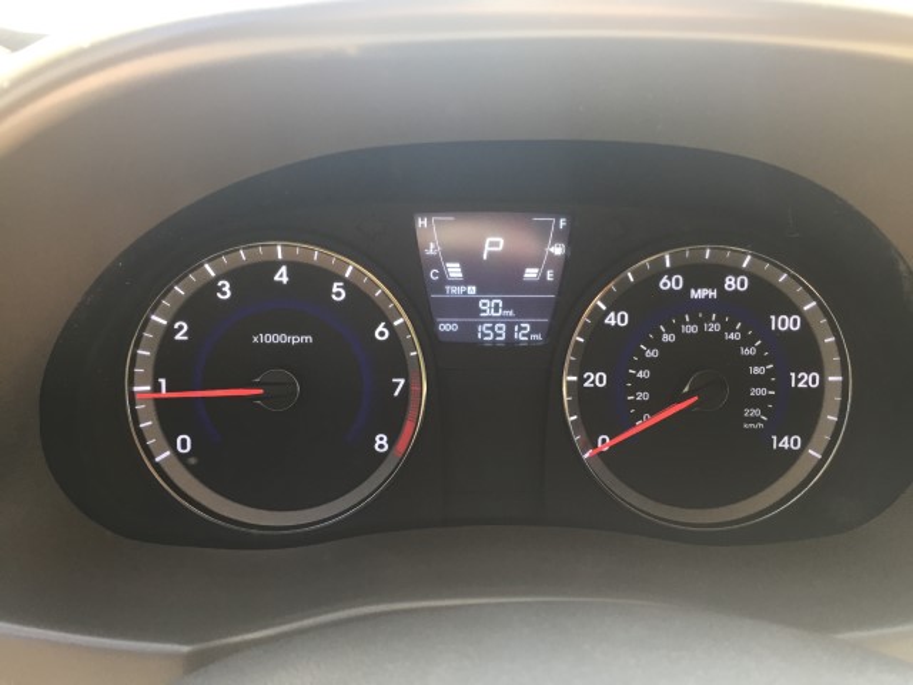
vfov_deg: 48.2
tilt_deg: -25.8
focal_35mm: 29
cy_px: 342
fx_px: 765
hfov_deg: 61.7
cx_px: 456
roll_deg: -4.8
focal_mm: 4.15
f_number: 2.2
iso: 32
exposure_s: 1/30
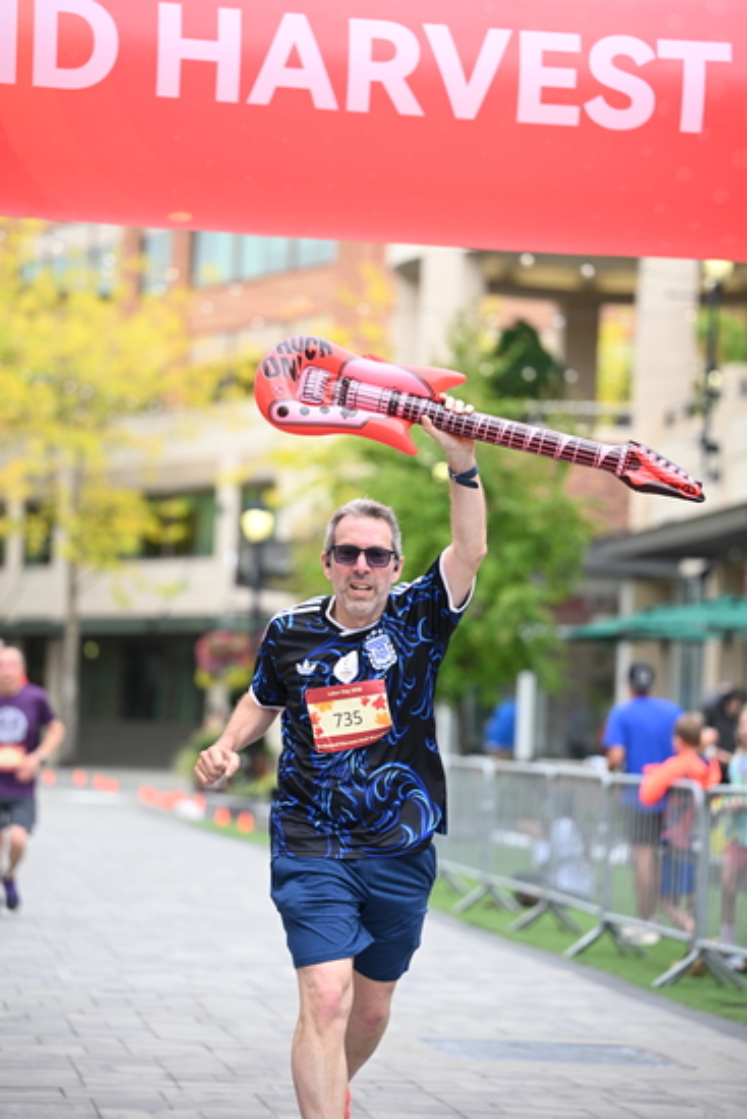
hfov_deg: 11.9
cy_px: 560
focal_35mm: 115
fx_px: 3577
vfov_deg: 17.8
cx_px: 374
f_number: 2.8
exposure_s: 1/1600
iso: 640
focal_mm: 115
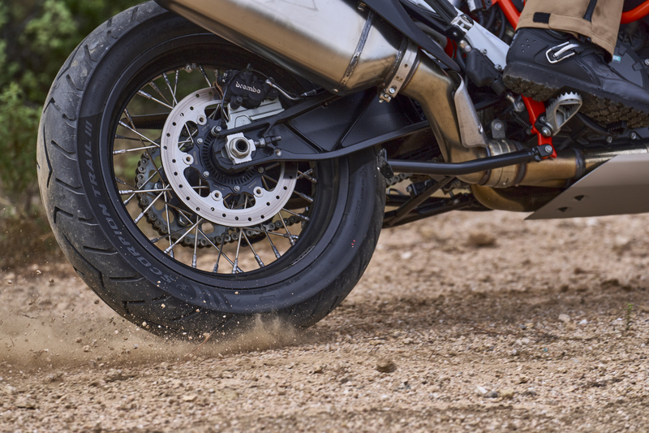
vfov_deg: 6.9
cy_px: 216
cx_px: 324
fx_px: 3605
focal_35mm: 200
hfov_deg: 10.3
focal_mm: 200
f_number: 4.5
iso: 400
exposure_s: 1/1250
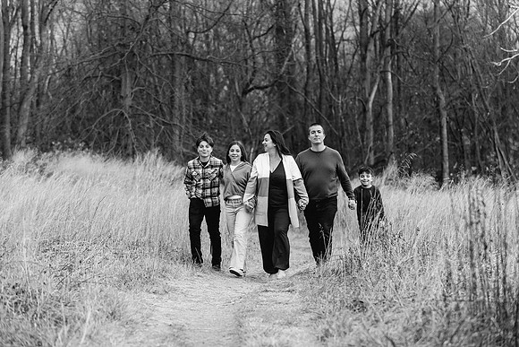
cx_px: 260
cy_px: 174
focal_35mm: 103
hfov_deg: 19.8
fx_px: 1485
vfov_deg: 13.3
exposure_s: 1/800
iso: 1000
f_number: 3.5
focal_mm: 98
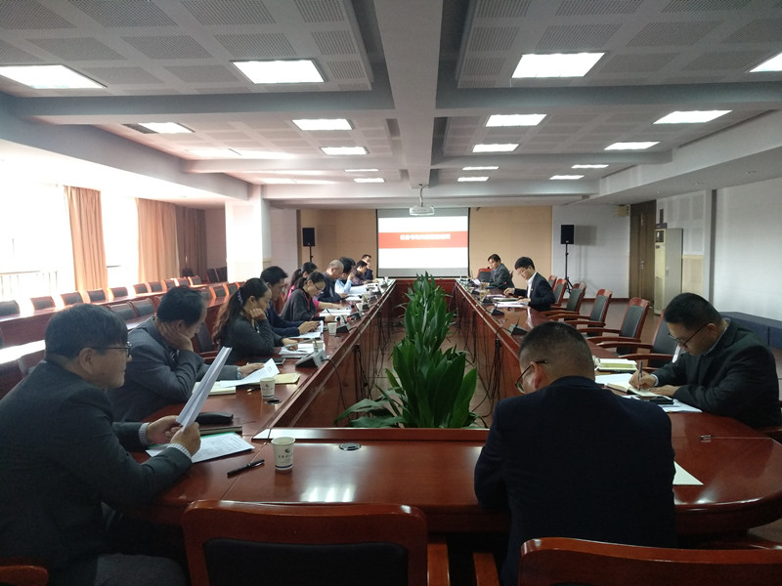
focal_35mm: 22
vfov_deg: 61.1
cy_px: 293
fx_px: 497
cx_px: 391
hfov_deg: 76.4
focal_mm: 3.81
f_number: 2.2
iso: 500
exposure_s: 1/33
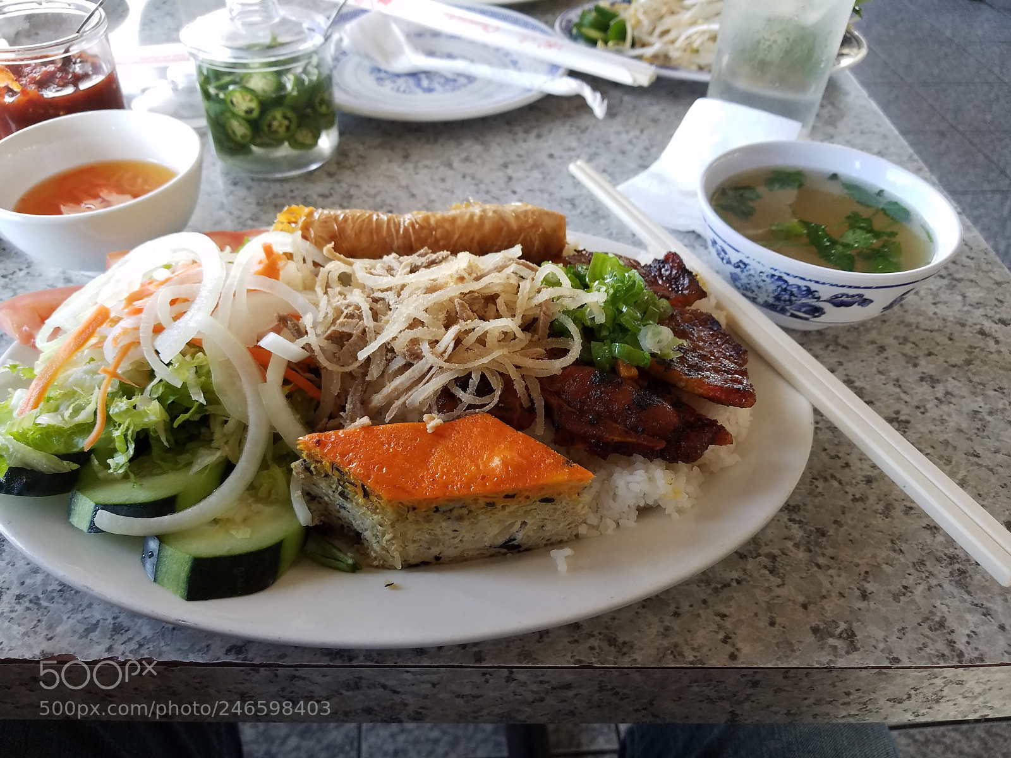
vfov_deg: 53.1
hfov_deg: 67.3
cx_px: 506
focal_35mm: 26
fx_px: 759
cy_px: 379
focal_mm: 4.2
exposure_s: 1/60
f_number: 1.7
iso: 80
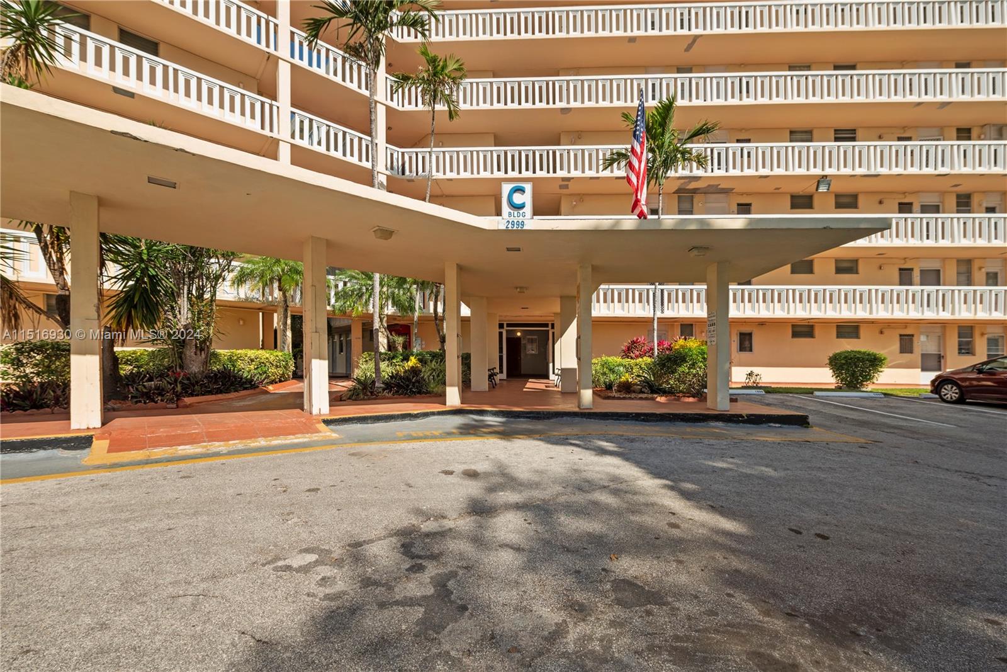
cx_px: 504
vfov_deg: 81.2
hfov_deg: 104.2
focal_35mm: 14
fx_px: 392
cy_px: 336
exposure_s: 1/640
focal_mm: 14
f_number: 8
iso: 200
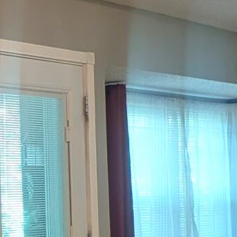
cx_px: -258
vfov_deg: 27.7
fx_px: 480
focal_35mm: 62
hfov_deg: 17.6
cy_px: 140
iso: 236
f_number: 1.95
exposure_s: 1/24
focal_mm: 2.23
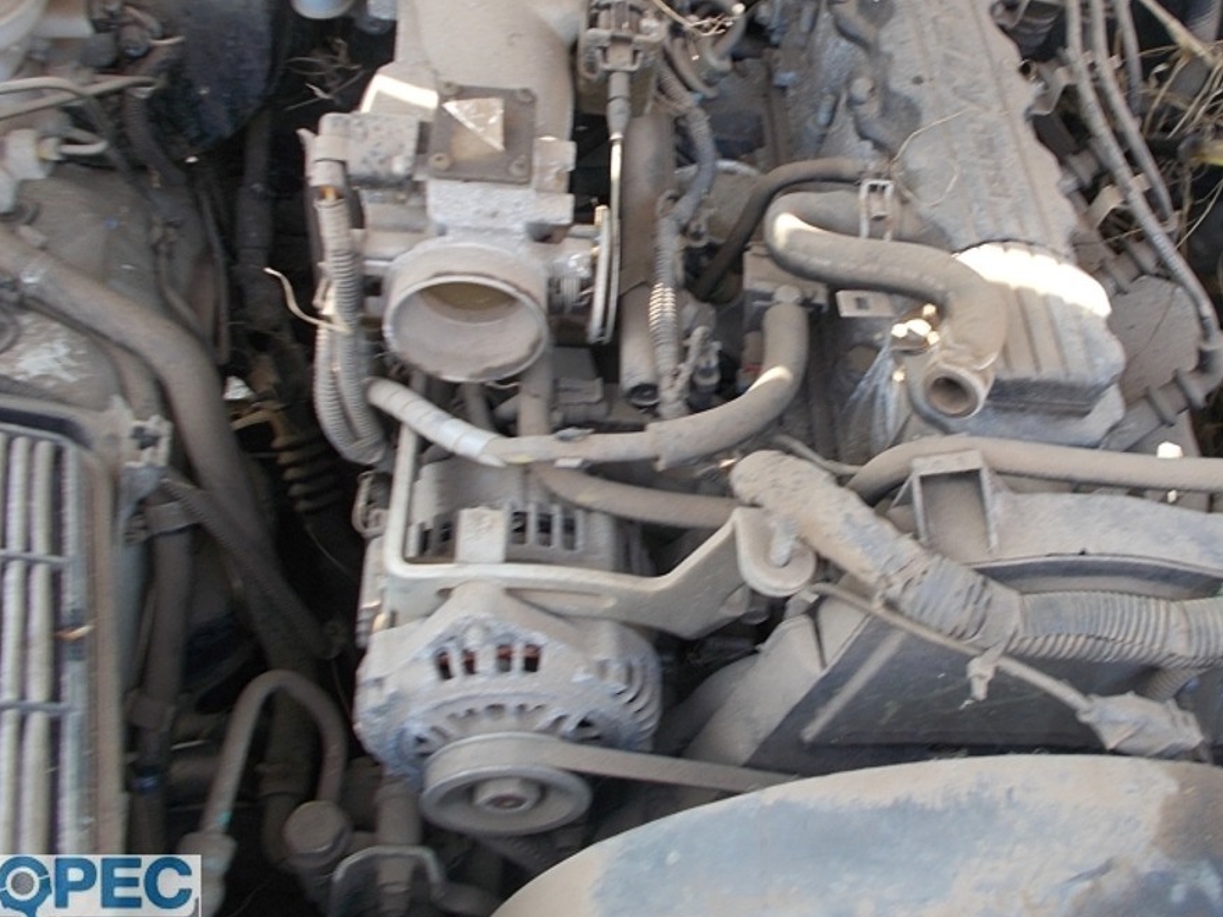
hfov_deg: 50.7
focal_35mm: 36
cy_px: 344
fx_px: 1272
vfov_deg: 39.4
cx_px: 781
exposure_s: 1/40
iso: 80
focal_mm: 4.6
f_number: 3.2
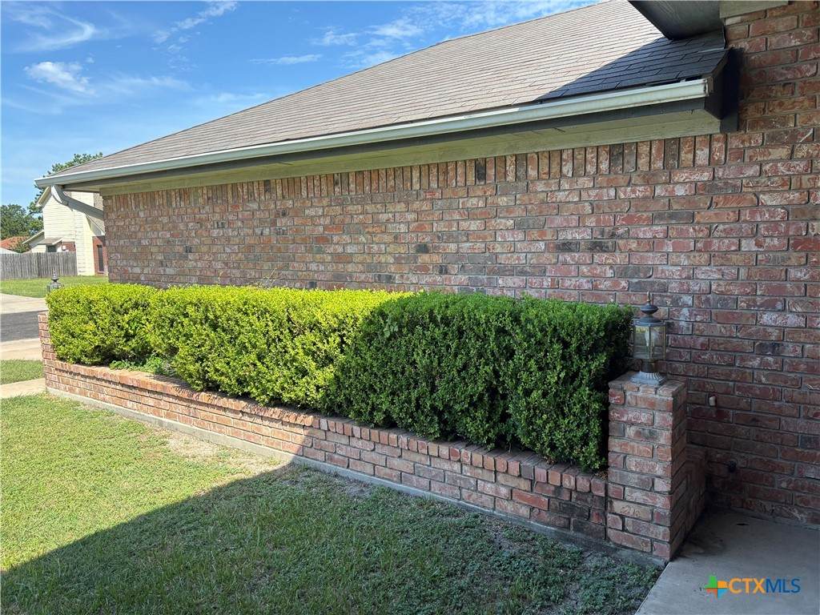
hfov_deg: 67.3
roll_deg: +1.1
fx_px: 616
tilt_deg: -6.1
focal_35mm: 26
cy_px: 308
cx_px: 410
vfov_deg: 53.1
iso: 50
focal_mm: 5.96
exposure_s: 1/1007
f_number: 1.6
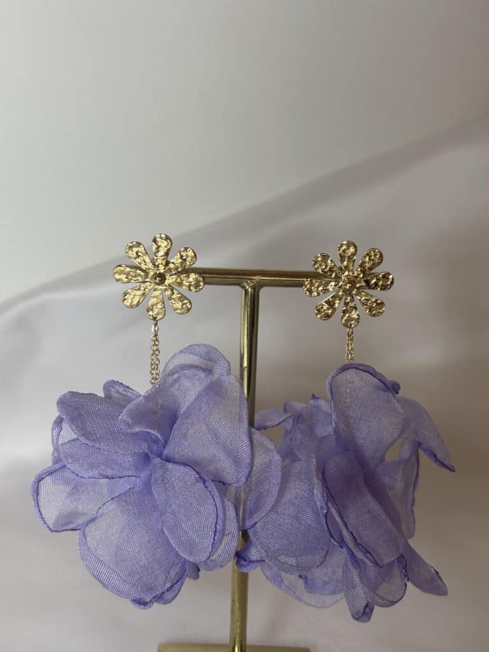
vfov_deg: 36.8
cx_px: 244
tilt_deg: -13.6
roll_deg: -0.2
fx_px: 979
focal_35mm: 52
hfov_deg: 28.0
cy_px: 326
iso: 25
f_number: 1.6
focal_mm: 5.96
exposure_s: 1/100
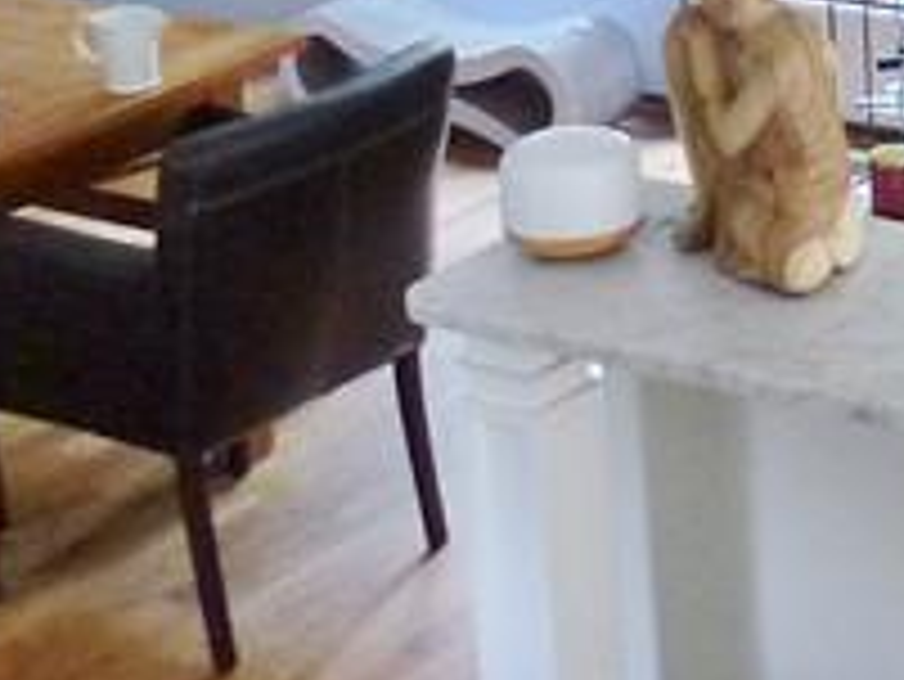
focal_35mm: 122
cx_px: 1169
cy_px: -284
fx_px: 3188
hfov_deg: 15.4
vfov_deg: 11.7
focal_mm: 4.3
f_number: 3.3
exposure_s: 1/13
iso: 200
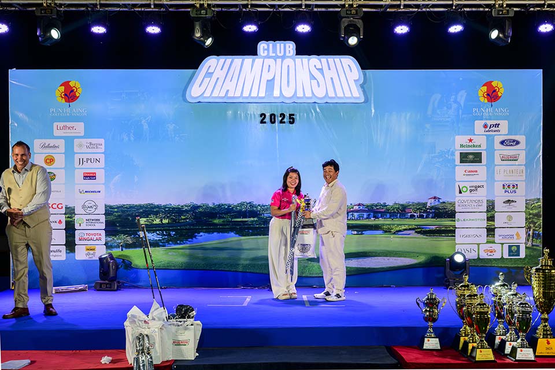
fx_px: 663
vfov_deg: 31.2
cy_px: 185
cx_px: 278
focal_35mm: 43
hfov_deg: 45.4
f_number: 6.3
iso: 1000
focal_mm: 43
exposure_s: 1/125
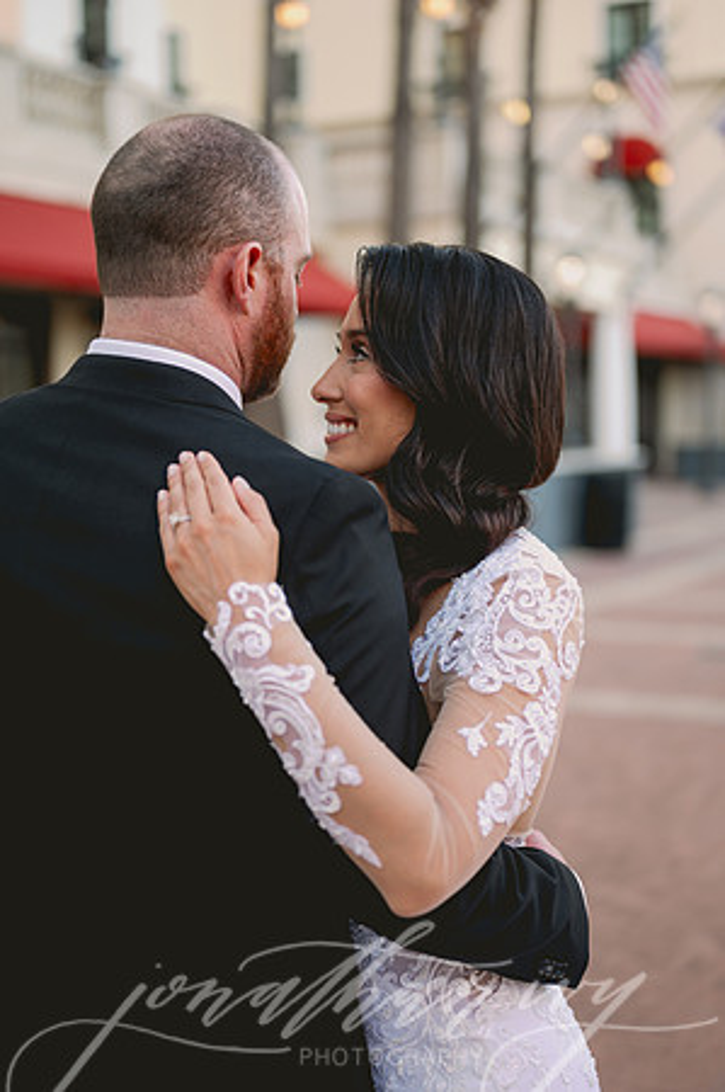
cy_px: 546
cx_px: 362
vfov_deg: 39.6
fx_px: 1514
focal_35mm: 50
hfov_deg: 26.9
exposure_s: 1/125
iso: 50
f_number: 2
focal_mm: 50
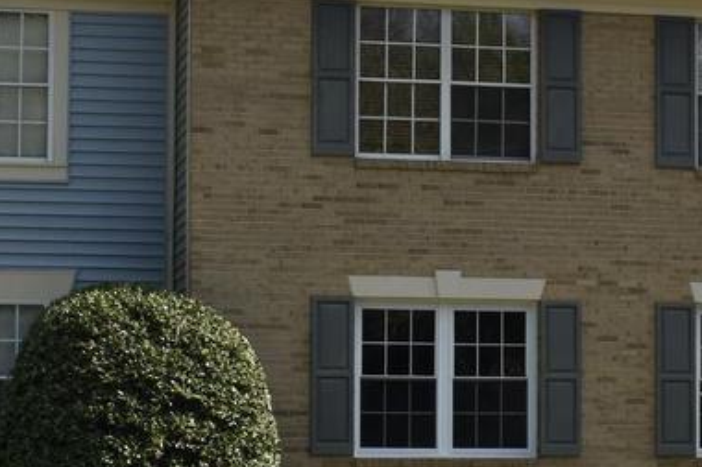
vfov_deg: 10.9
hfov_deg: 16.3
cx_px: 526
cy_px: 349
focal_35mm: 125
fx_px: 2436
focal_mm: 22
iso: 200
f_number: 9
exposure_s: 1/320
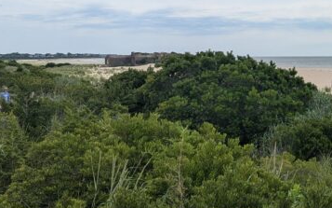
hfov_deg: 26.9
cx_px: 322
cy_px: 69
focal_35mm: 73
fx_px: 660
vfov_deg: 17.8
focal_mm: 6.81
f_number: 1.85
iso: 58
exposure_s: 1/3650
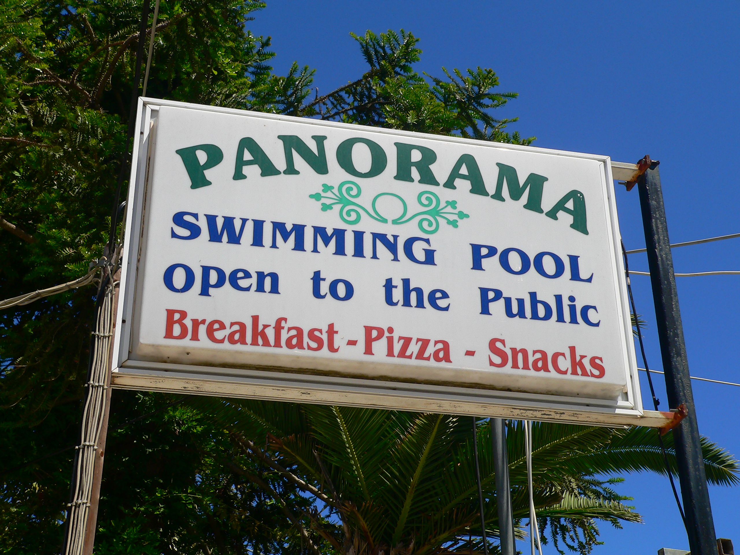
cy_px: 278
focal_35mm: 54
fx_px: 1154
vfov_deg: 27.0
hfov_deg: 35.5
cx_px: 370
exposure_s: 1/500
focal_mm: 9.1
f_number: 5.6
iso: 80
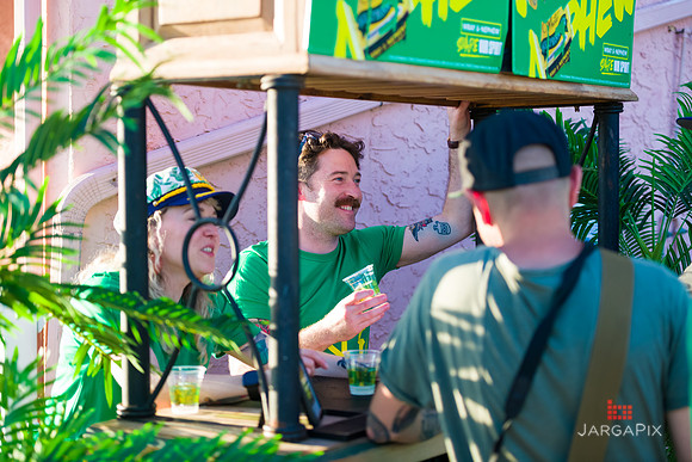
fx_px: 1346
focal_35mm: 70
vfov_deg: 19.5
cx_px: 346
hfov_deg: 28.8
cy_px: 231
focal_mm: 70
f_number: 3.2
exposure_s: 1/1000
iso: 640
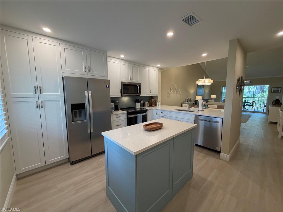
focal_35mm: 14
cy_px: 106
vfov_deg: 85.7
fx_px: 114
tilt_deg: -5.7
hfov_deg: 102.1
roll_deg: +0.9
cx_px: 142
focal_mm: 2.22
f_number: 2.2
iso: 200
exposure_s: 1/120
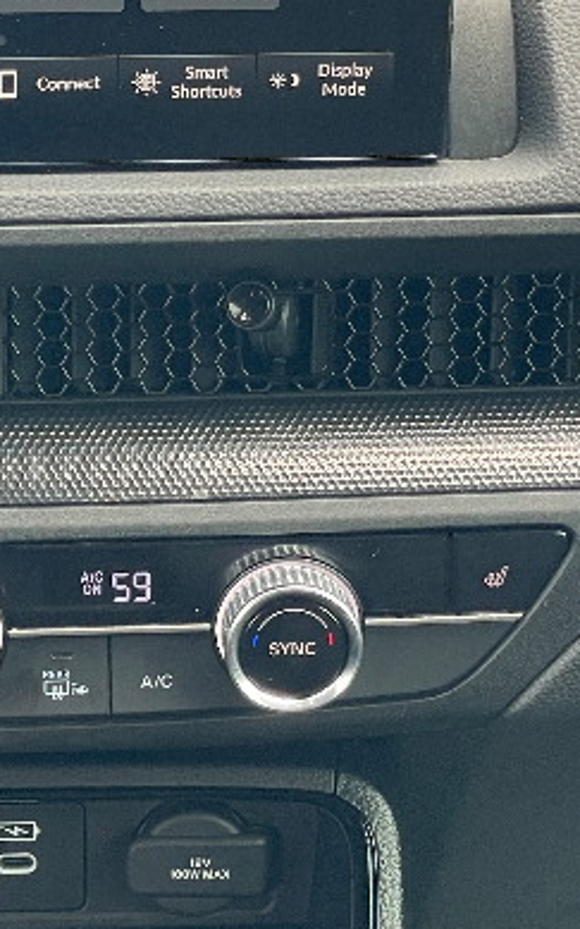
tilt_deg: -29.9
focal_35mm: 145
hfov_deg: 9.0
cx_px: -72
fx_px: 3669
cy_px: 482
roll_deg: +0.7
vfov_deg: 14.4
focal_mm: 6
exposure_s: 1/99
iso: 80
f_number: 2
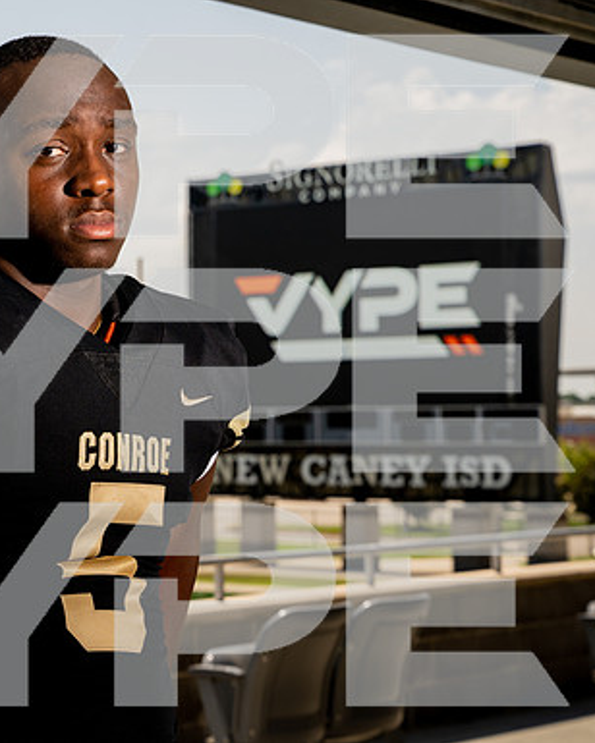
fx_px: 2179
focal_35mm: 99
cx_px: 83
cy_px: 372
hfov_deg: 15.4
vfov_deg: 19.4
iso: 100
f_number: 7.1
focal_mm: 70
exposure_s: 1/250
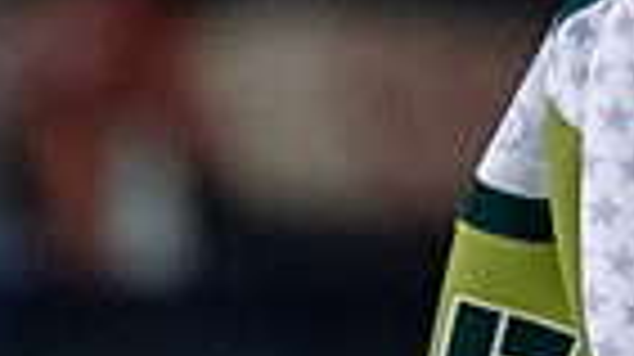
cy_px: -459
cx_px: 1034
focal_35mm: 1758
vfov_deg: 0.7
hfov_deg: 1.2
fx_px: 29526
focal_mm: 195
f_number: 3.2
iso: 2000
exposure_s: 1/800
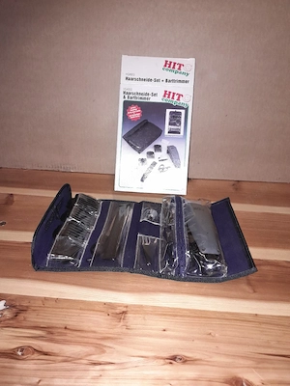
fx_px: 290
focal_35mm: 26
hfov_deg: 53.1
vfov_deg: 67.3
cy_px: 193
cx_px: 145
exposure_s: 1/20
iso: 400
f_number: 1.8
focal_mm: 3.98
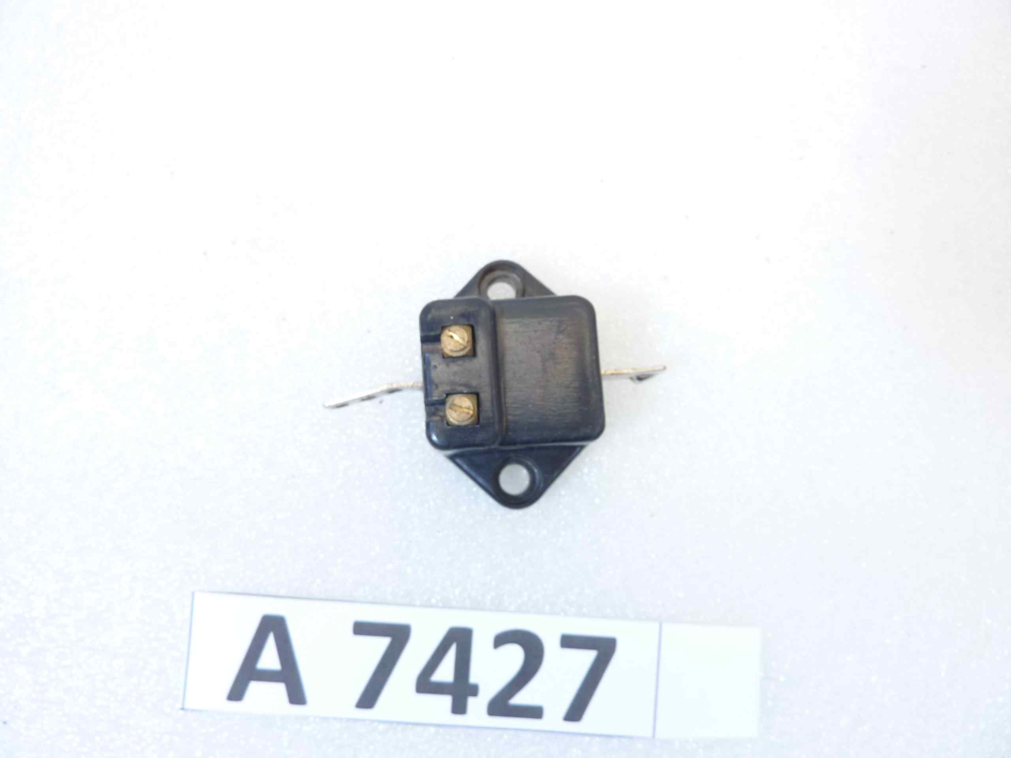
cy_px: 379
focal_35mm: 25
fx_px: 730
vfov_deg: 54.9
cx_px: 506
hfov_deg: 69.4
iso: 80
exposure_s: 1/15
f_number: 3.3
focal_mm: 4.1
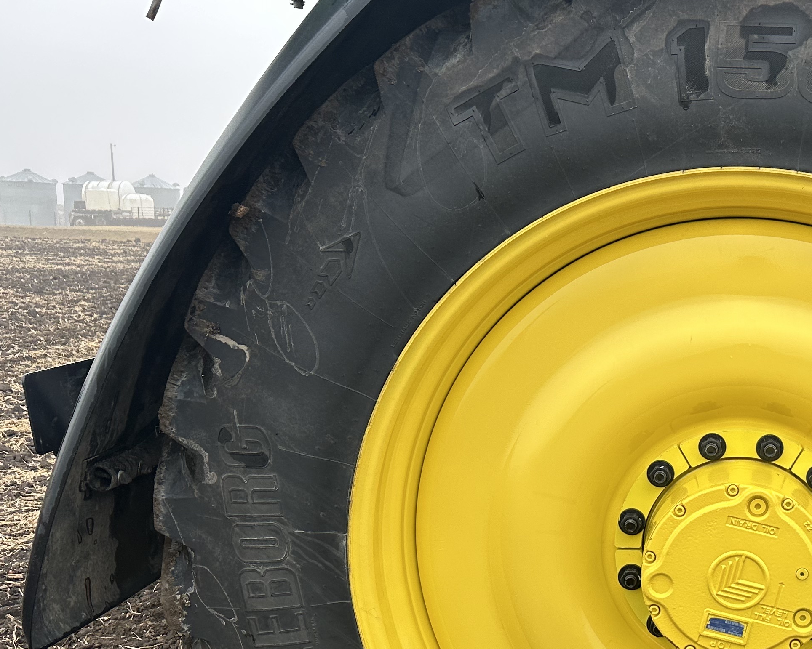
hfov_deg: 35.8
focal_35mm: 49
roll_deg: -1.0
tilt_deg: -8.8
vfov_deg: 30.2
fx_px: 1177
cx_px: 731
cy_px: 500
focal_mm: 6.86
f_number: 1.78
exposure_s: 1/411
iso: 80
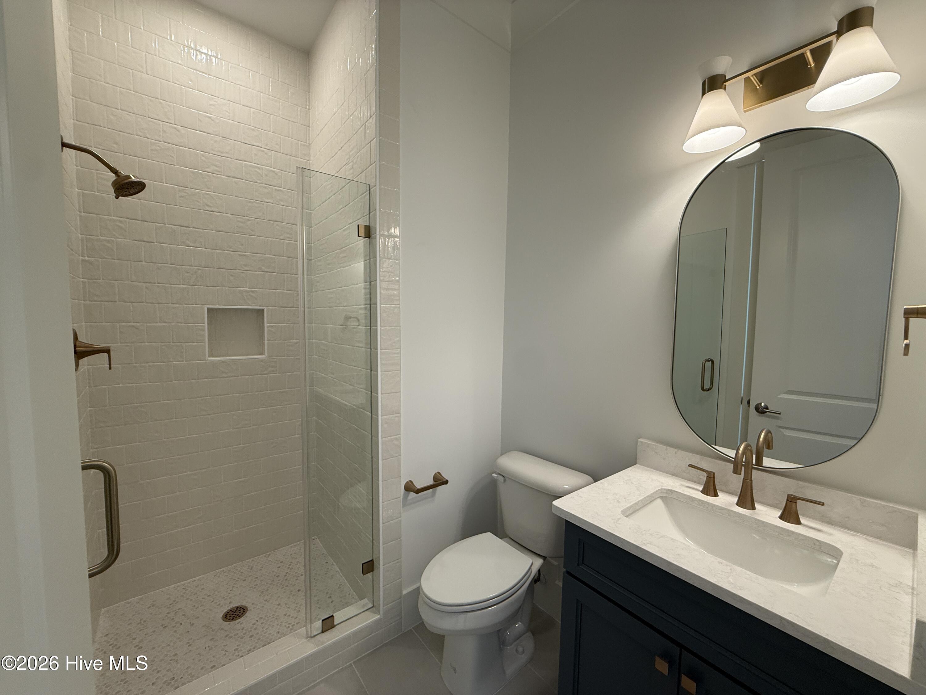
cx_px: 463
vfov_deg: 85.7
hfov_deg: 102.1
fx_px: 375
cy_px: 348
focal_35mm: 14
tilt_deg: -3.9
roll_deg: -1.3
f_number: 2.2
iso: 125
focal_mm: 2.22
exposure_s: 1/120
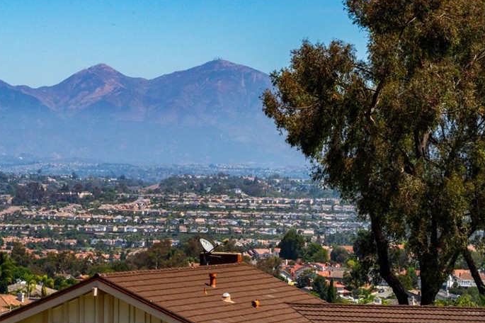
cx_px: 138
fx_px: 2114
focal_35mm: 157
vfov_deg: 8.7
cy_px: 166
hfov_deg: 13.1
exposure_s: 1/800
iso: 1250
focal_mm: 105
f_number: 20
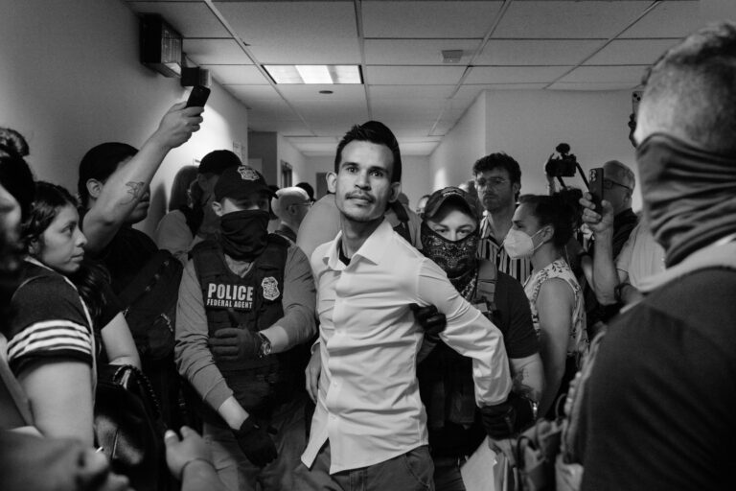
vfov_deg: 37.9
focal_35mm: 35
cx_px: 368
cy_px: 246
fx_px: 715
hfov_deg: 54.4
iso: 3200
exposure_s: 1/250
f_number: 4.5
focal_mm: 35
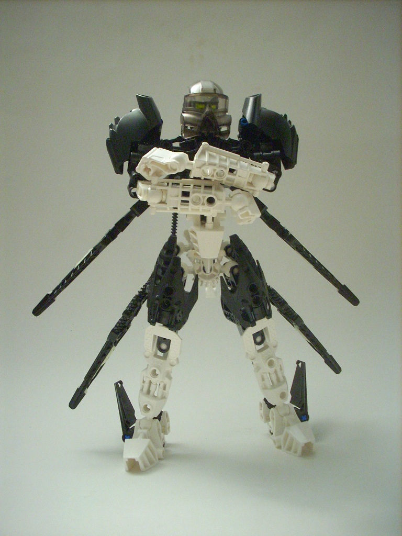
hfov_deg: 38.7
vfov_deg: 50.1
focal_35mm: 37
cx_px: 201
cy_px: 268
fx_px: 573
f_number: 2.8
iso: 436
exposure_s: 1/4
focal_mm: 6.2
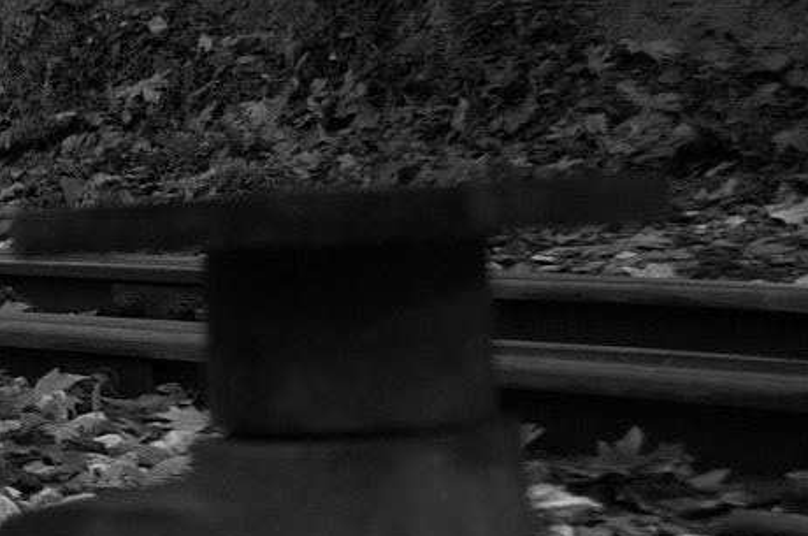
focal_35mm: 94
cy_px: 396
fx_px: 2106
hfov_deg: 18.4
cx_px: -508
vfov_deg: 14.4
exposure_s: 1/200
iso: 200
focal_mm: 18
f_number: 3.5
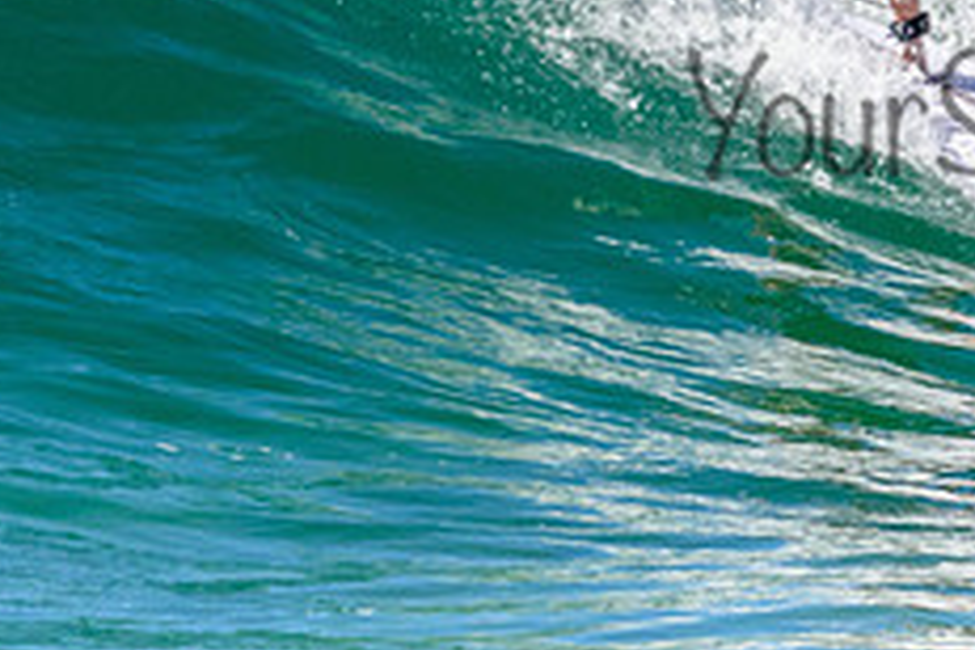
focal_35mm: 2761
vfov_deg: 0.5
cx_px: 1048
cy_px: -110
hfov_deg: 0.7
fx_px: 74771
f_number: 11
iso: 1400
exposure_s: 1/2000
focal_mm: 800
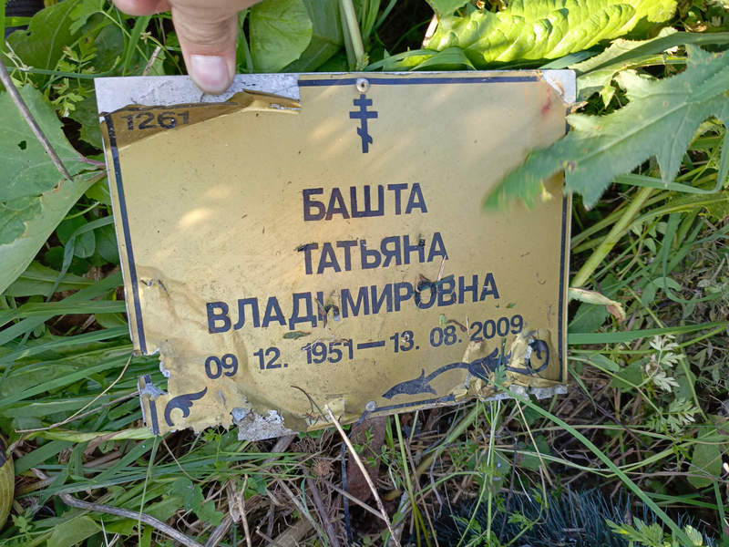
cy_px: 274
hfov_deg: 69.4
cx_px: 364
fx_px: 526
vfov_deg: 54.9
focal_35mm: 25
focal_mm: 4.76
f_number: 1.69
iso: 203
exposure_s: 1/120
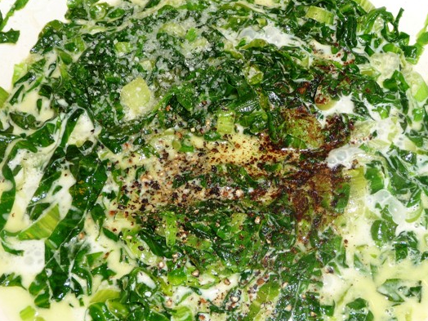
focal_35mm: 55
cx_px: 238
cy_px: 187
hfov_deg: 34.9
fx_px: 680
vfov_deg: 26.5
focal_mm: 7.6
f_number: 4.1
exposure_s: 1/30
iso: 100
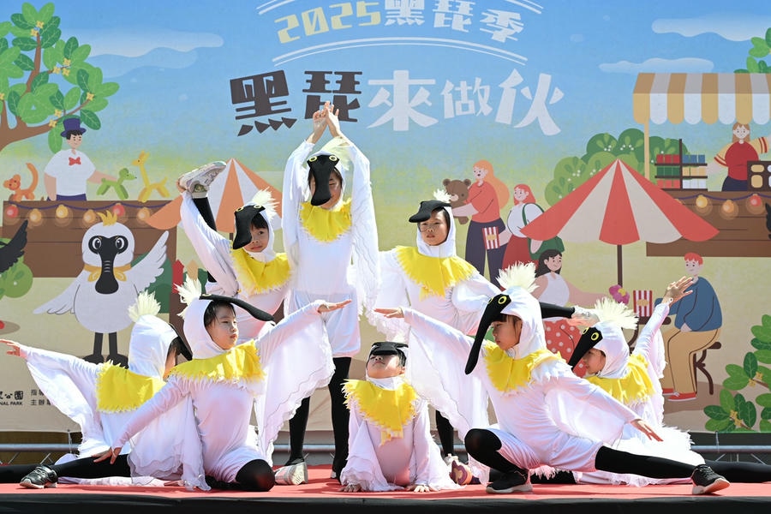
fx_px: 1263
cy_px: 257
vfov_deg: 23.0
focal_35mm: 59
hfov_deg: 33.9
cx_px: 386
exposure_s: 1/400
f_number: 7.1
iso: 200
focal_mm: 59
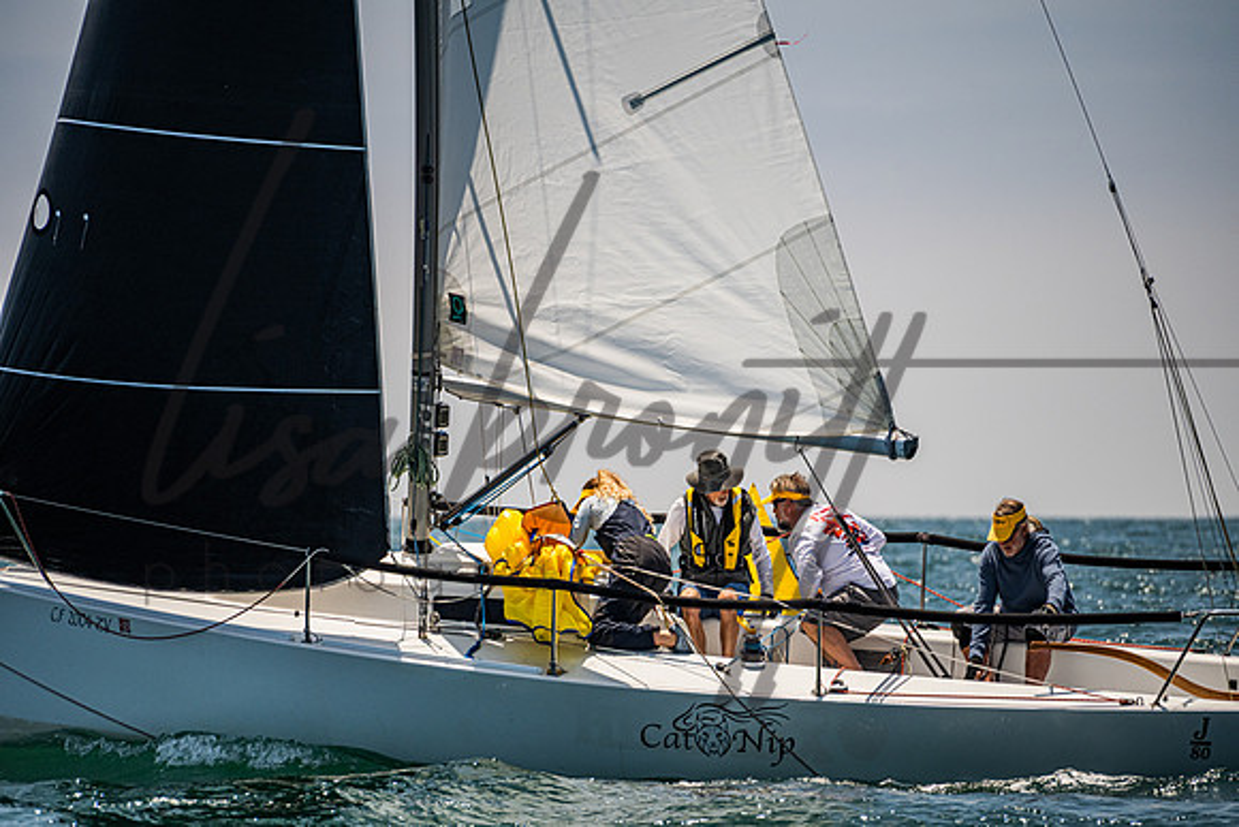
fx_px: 13784
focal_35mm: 400
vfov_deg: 3.4
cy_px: 414
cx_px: 620
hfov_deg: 5.1
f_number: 8
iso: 500
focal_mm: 400
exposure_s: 1/3200
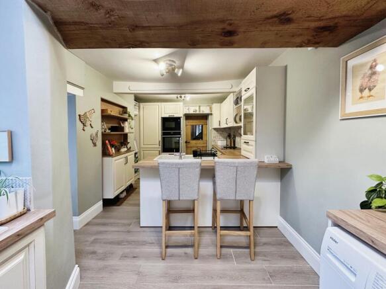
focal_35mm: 14
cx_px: 193
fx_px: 156
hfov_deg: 102.1
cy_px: 144
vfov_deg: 85.7
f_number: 2.2
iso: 320
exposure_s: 1/64
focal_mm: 2.22
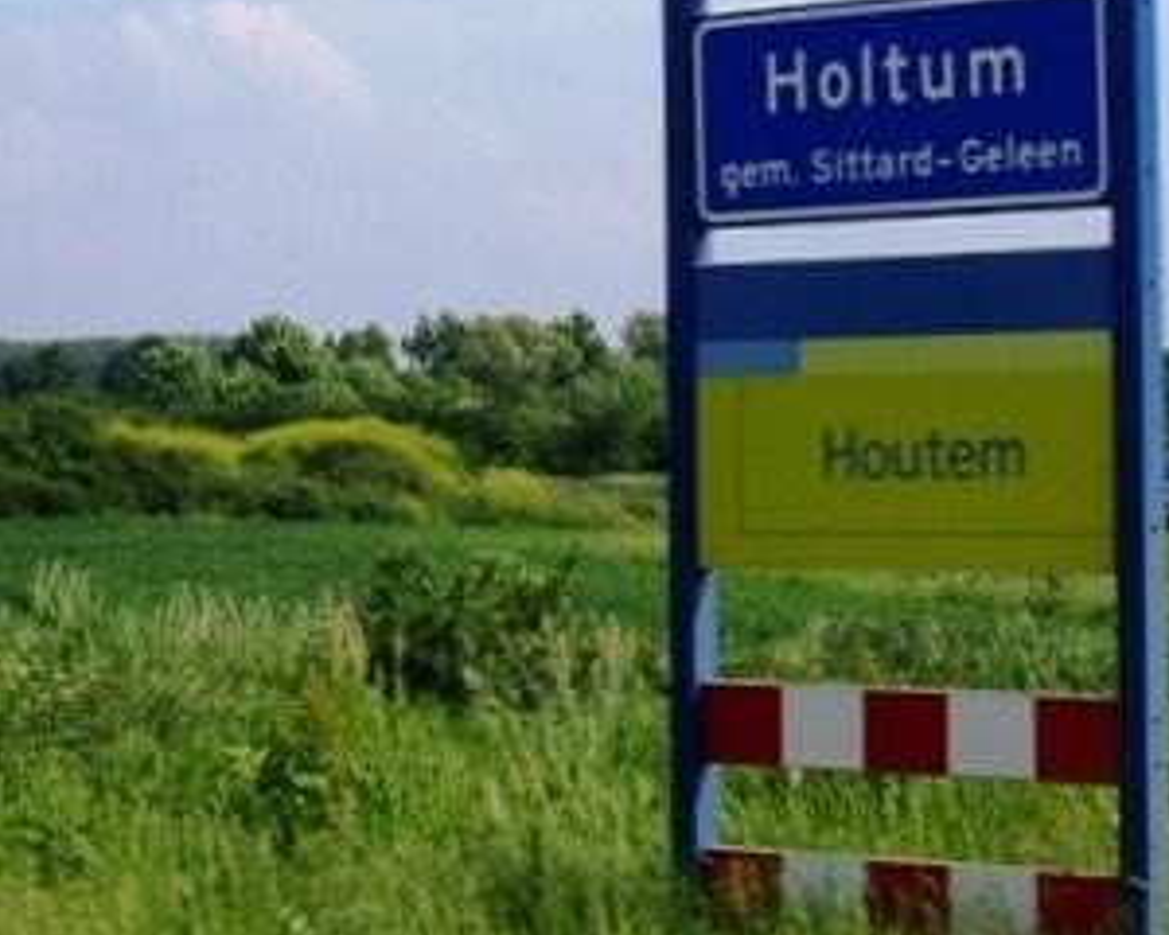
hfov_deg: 23.9
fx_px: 2733
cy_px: 347
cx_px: 308
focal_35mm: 79
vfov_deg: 19.4
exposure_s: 1/160
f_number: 8
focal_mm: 7.9
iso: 64
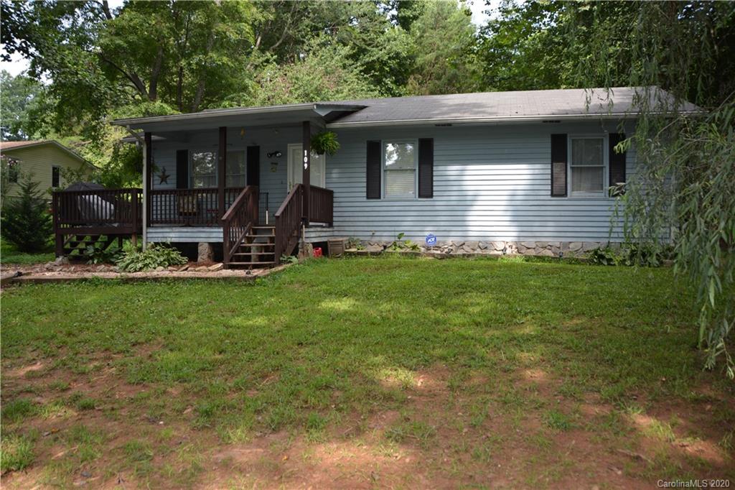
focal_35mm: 27
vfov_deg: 47.9
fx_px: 551
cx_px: 368
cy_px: 245
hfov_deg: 67.4
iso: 100
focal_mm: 18
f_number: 3.5
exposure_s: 1/200
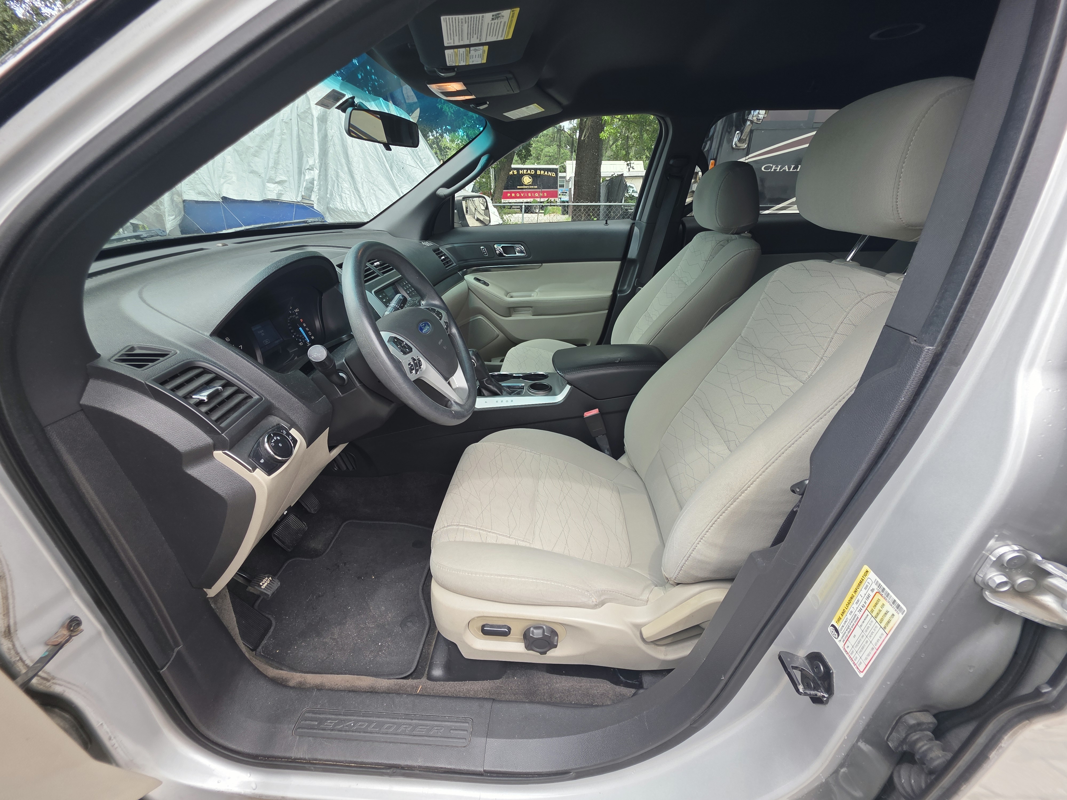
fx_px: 401
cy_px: 400
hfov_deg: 106.2
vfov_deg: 89.9
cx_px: 534
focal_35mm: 13
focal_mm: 2.2
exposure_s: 1/120
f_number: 1.9
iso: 25
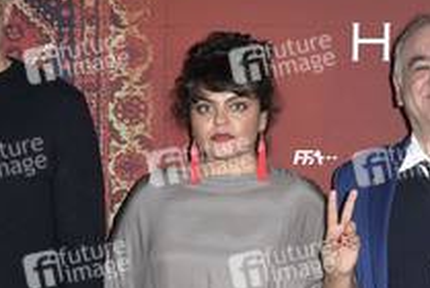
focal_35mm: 112
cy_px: 214
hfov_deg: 18.2
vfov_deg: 12.2
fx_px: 1340
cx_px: 227
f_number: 5.6
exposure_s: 1/250
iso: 400
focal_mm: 52
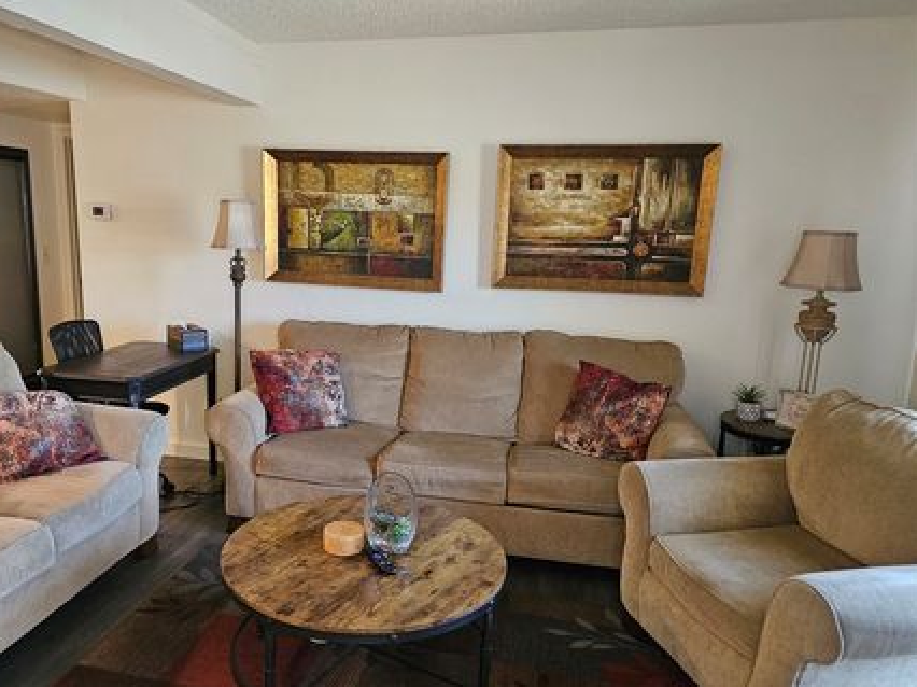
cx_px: 381
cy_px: 367
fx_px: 715
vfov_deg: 51.3
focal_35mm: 27
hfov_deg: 64.9
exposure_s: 1/60
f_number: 1.7
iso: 640
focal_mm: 6.3
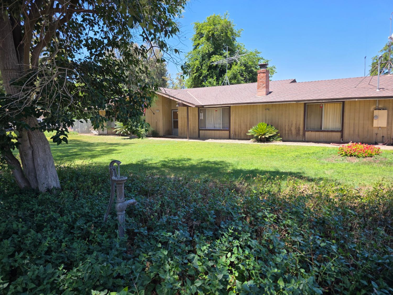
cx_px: 196
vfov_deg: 58.9
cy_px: 148
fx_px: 261
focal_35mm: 23
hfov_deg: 73.9
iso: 80
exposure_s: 1/2163
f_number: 1.7
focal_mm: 6.3
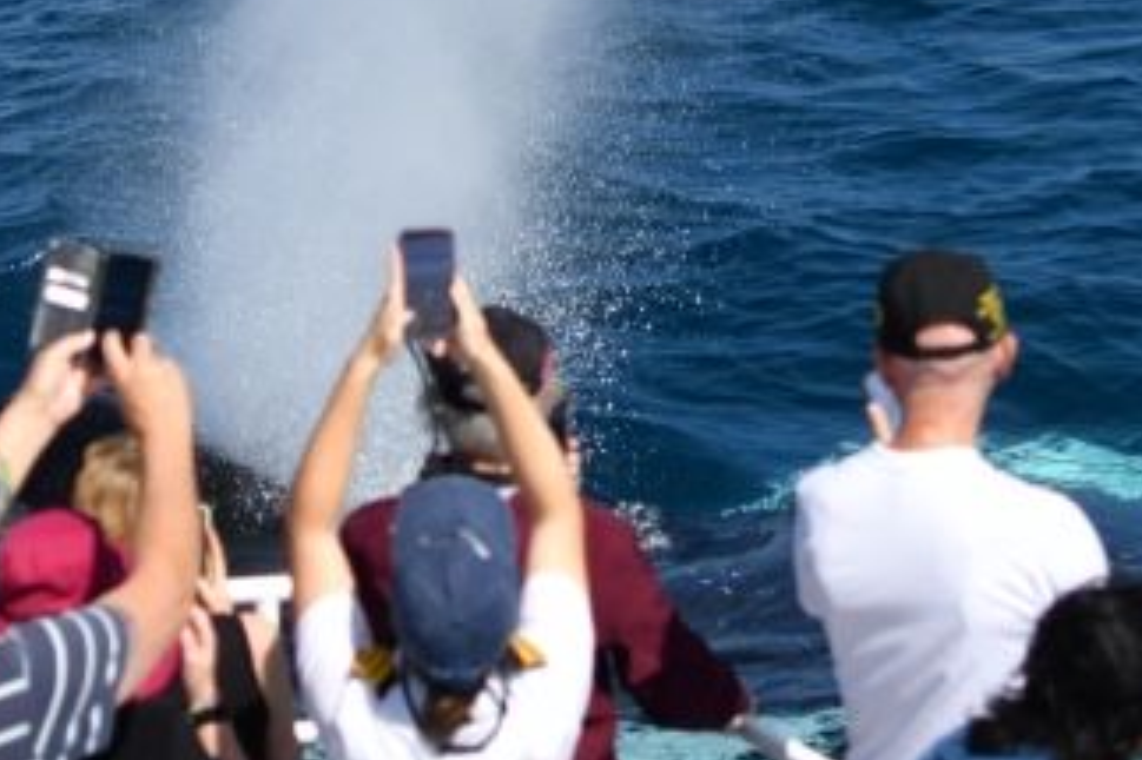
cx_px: 689
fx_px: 5897
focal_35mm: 186
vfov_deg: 7.4
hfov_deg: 11.1
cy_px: 94
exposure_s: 1/8000
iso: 640
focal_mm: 75
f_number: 4.5
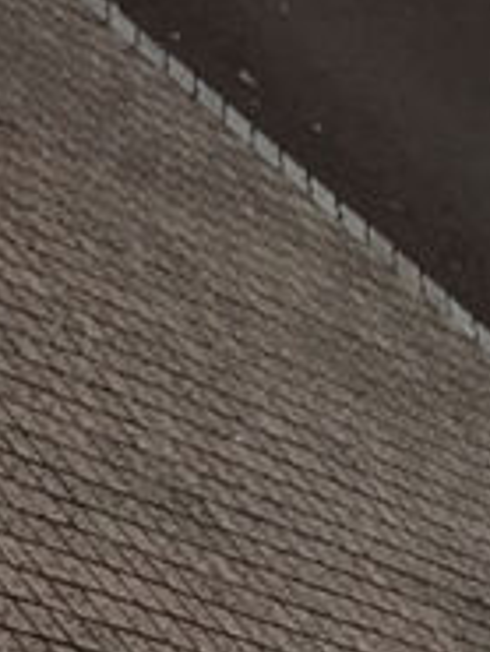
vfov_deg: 8.9
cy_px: 1826
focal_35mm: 188
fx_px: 3544
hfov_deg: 7.6
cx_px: -434
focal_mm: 4.15
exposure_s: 1/5917
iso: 25
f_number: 2.2
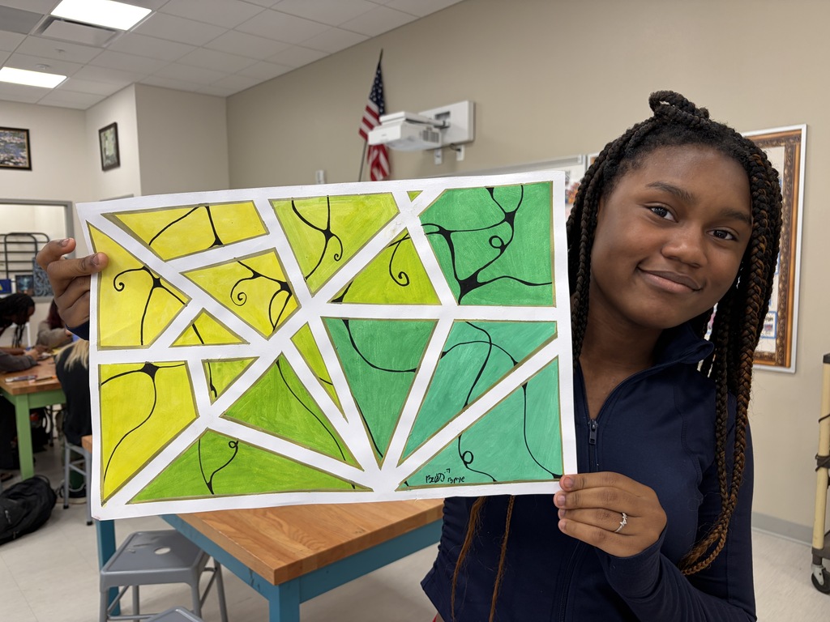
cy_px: 311
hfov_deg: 67.3
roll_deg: +0.6
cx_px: 415
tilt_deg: -4.7
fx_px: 623
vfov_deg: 53.1
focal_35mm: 26
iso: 80
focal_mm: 5.96
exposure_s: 1/121
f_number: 1.6
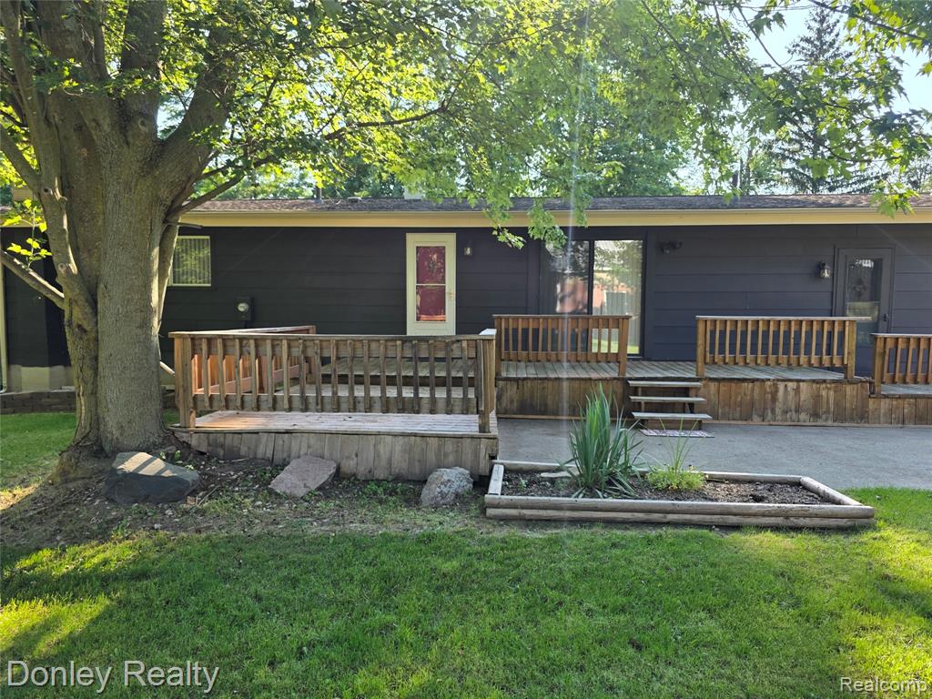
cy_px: 350
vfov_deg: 58.9
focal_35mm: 23
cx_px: 466
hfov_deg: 73.9
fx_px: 619
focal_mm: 6.3
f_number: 1.7
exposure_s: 1/359
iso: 50
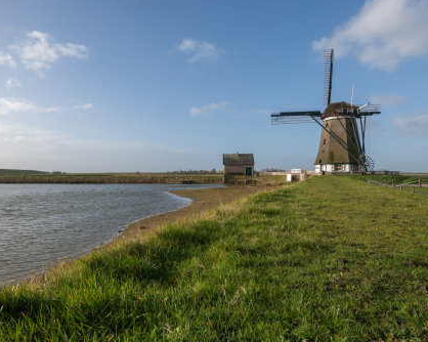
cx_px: 203
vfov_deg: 63.1
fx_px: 279
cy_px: 166
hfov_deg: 75.0
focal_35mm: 22
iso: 320
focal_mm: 16
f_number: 14
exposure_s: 1/200
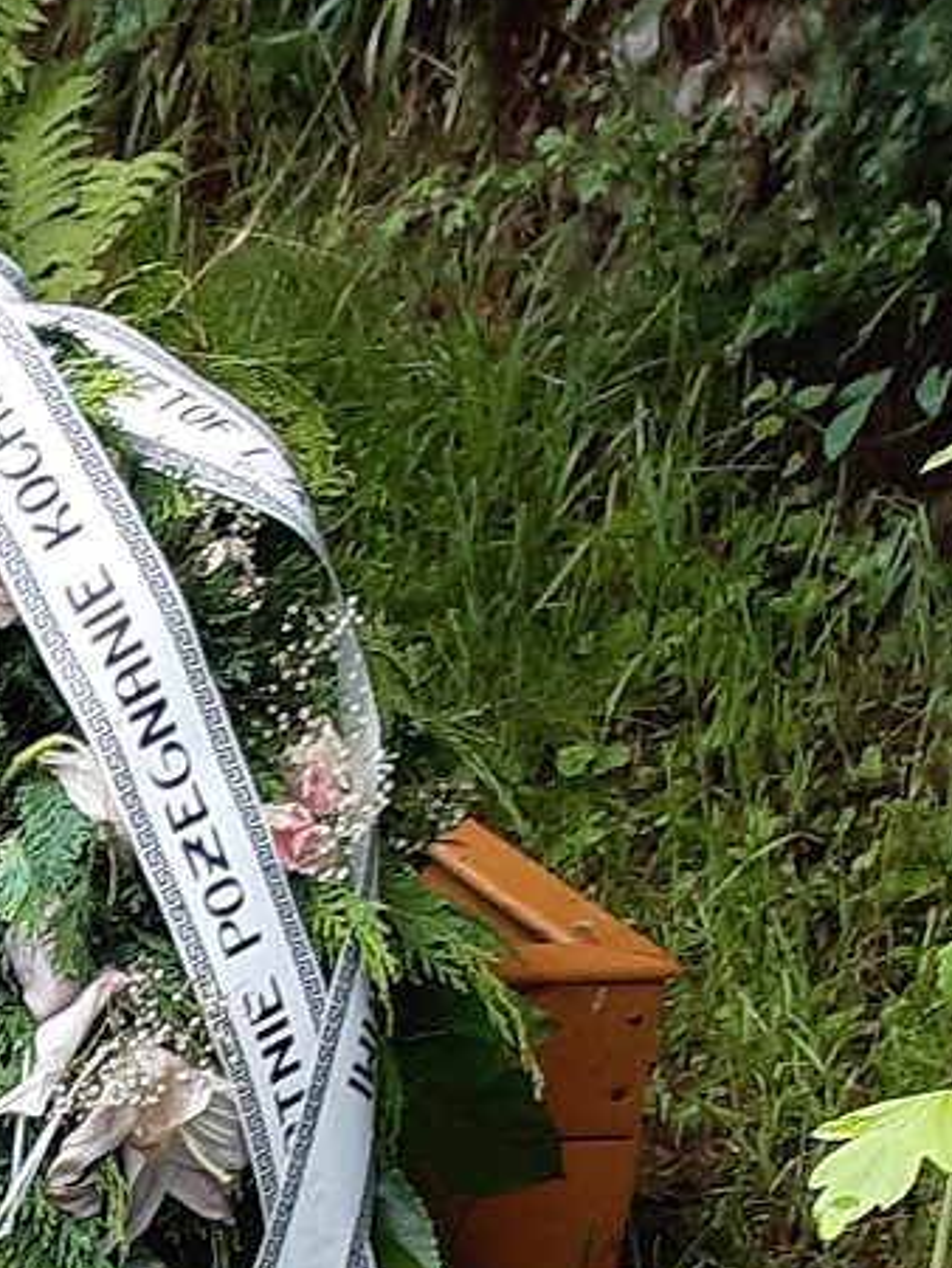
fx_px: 4872
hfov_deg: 10.2
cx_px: -1056
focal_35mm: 133
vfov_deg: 11.7
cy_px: 3201
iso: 40
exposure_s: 1/316
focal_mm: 3.92
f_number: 1.7
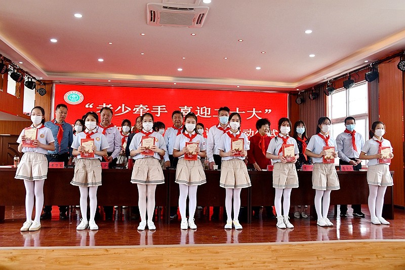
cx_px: 202
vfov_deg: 43.6
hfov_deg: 61.9
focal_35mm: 30
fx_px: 337
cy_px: 135
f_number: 6.3
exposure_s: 1/160
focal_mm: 20
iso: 800
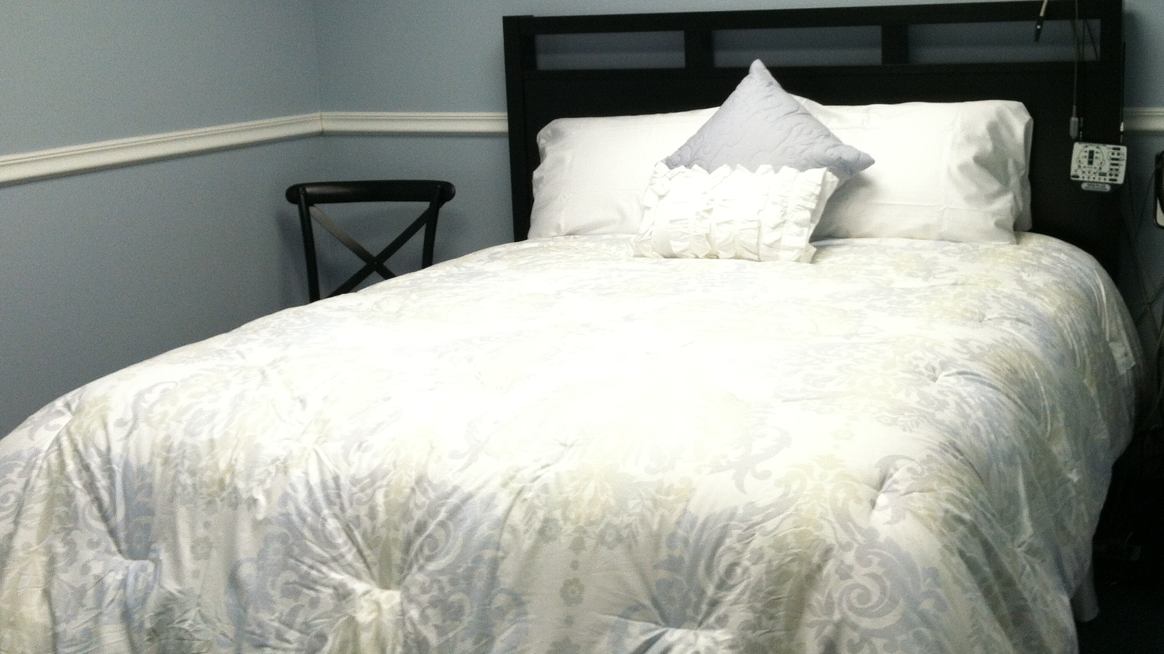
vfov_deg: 23.9
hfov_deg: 41.2
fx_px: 1543
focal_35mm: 50
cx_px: 658
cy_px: 236
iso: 80
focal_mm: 3.85
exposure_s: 1/30
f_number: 2.8
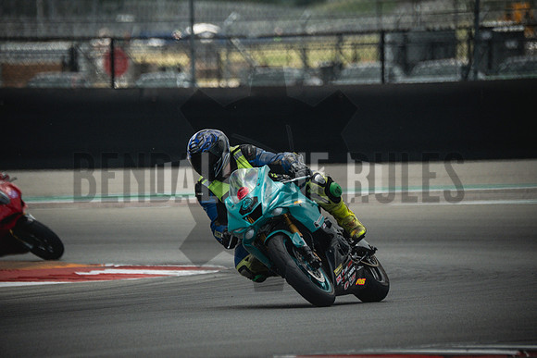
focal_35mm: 600
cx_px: 268
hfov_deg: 3.4
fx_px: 8952
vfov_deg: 2.3
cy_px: 179
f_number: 5.6
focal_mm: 400
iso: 1600
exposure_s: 1/2000
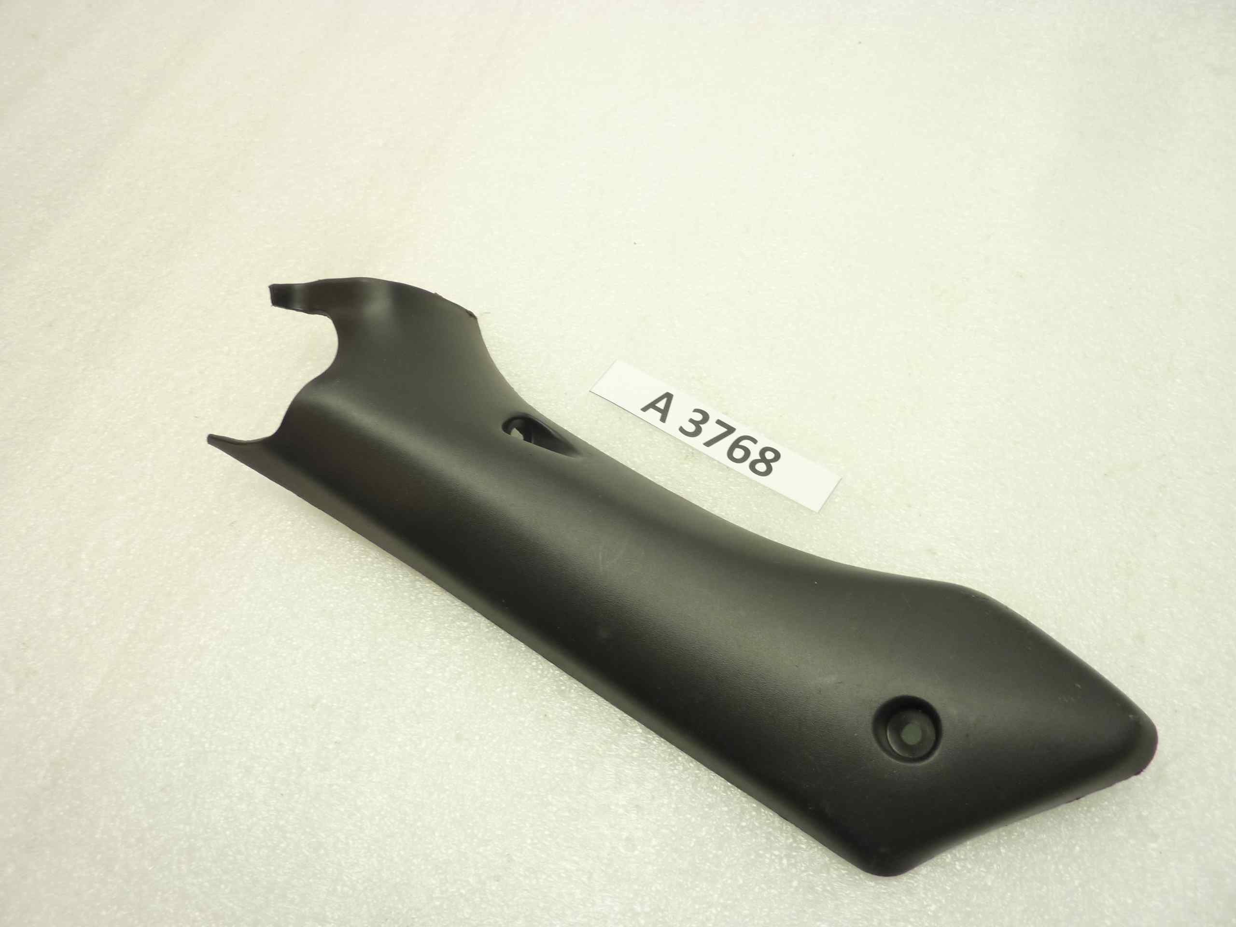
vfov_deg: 54.9
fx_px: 893
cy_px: 464
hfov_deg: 69.4
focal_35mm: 25
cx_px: 618
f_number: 3.3
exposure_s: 1/15
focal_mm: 4.1
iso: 125
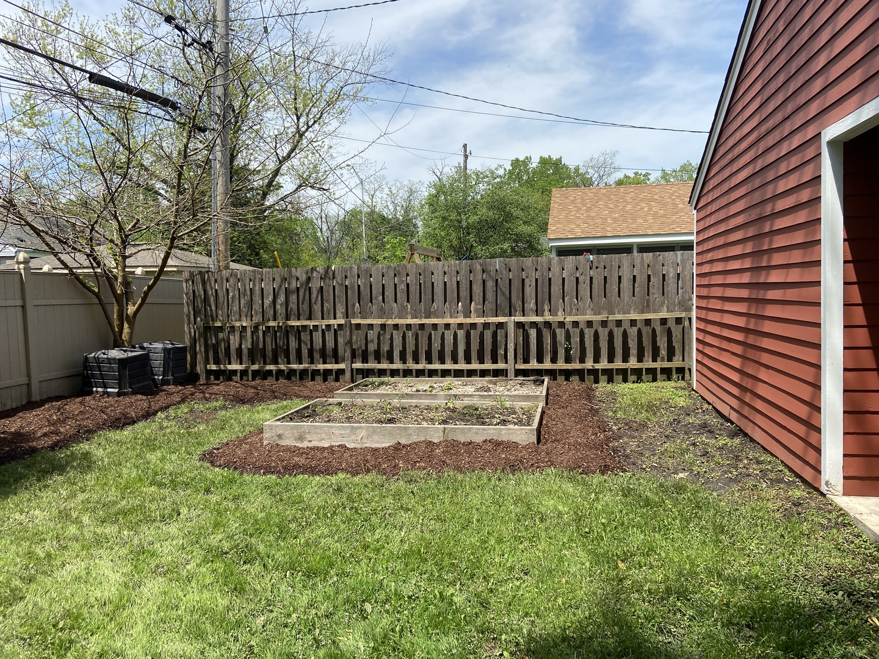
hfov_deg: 67.3
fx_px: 660
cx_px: 440
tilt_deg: -1.3
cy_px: 330
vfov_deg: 53.1
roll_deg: +1.8
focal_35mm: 26
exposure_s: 1/1927
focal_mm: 4.25
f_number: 1.8
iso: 32
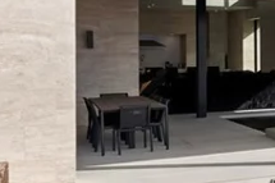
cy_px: 53
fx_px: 618
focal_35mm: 81
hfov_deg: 20.9
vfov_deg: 16.8
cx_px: 423
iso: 250
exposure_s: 1/640
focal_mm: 17
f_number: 8
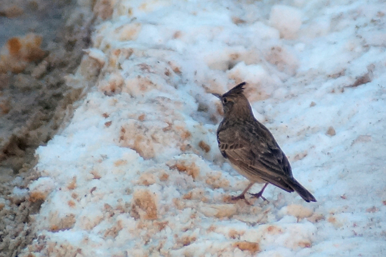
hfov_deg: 19.5
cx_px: 193
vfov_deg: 13.0
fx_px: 1126
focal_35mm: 105
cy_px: 128
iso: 1600
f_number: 4.5
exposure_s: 1/20
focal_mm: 105
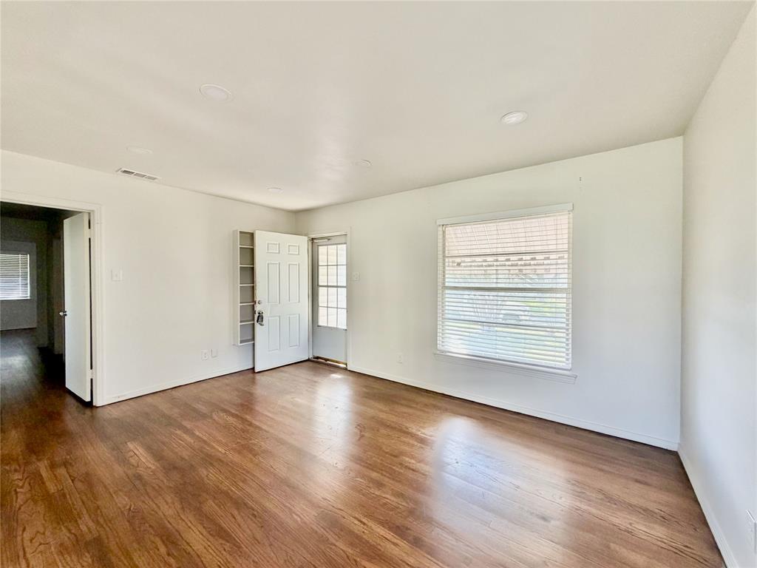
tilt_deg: -0.9
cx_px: 378
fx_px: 306
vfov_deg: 85.7
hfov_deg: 102.1
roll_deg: +0.2
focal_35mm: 14
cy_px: 284
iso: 320
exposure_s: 1/121
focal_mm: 2.22
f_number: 2.2
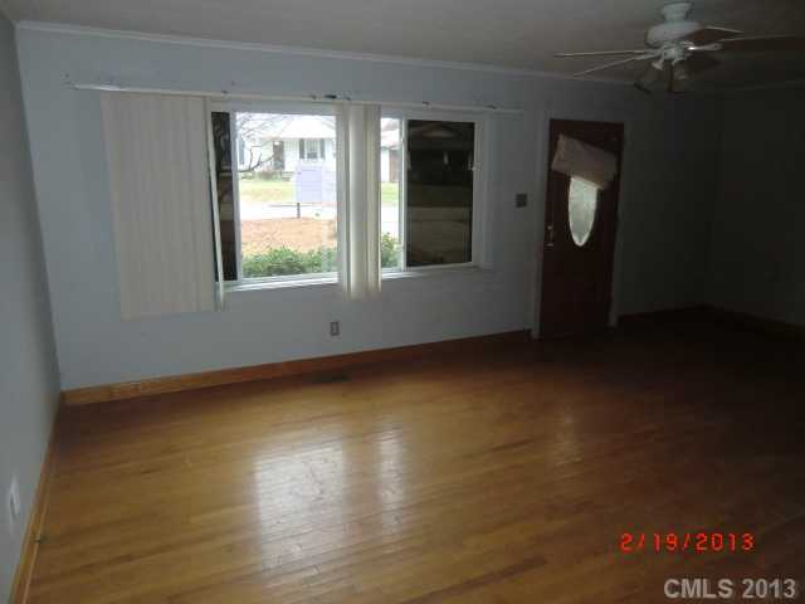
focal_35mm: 24
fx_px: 558
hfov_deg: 71.6
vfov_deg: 56.8
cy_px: 302
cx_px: 402
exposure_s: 1/60
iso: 400
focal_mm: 4.3
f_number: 3.2
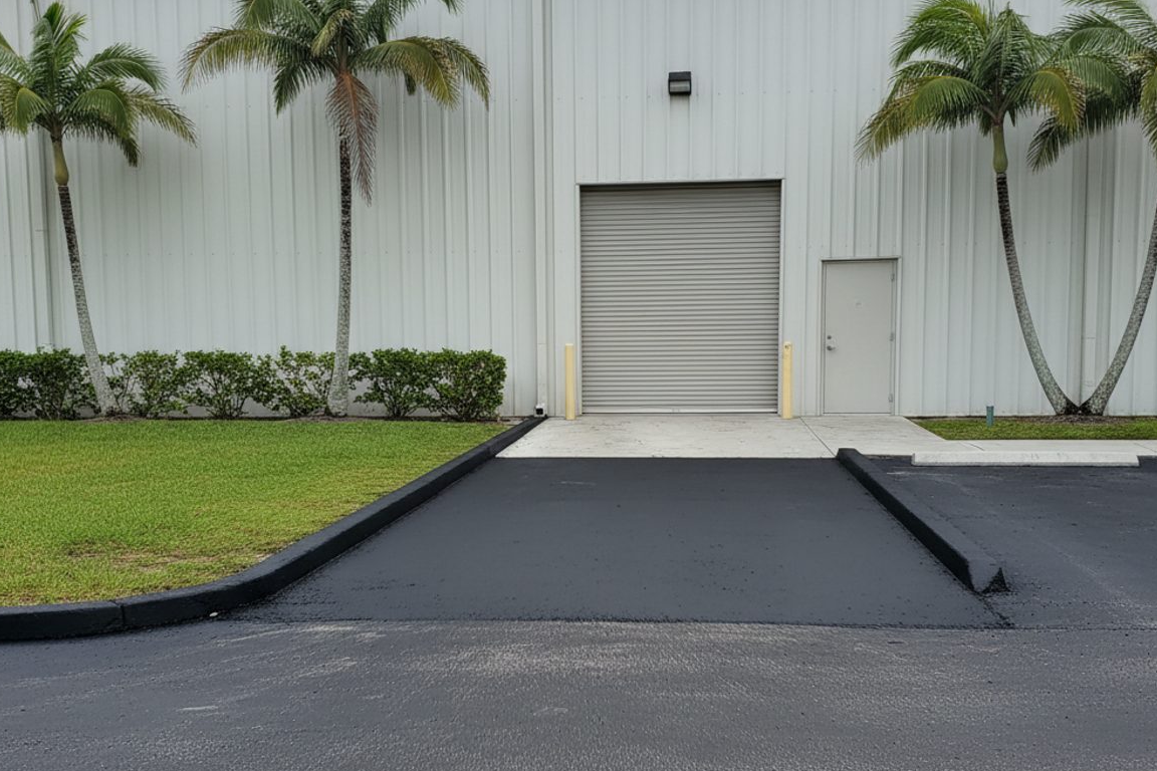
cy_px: 450
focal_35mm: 26
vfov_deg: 49.3
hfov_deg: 69.4
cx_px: 590
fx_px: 836
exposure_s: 1/1019
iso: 140
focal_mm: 6.8
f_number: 1.78
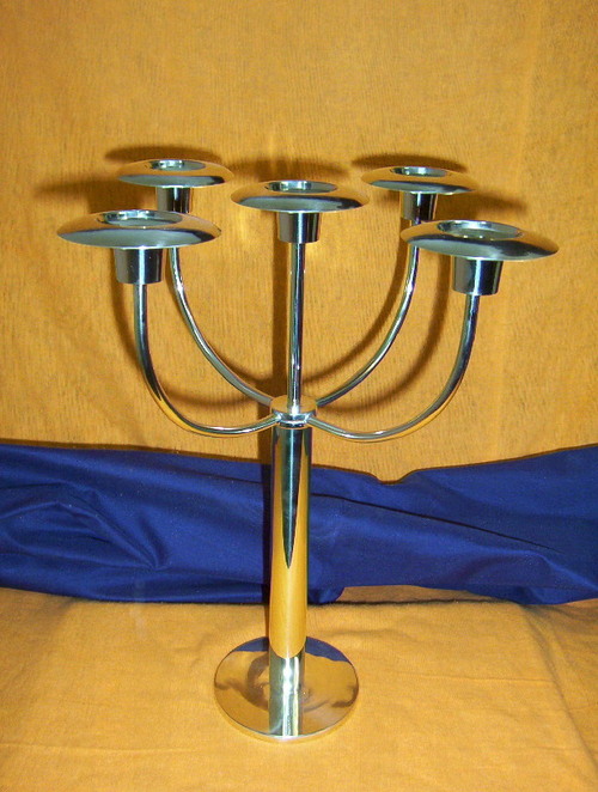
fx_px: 826
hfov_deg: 39.8
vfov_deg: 51.2
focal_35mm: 36
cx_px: 299
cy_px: 396
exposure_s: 1/30
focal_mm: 5.54
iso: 140
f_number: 2.76
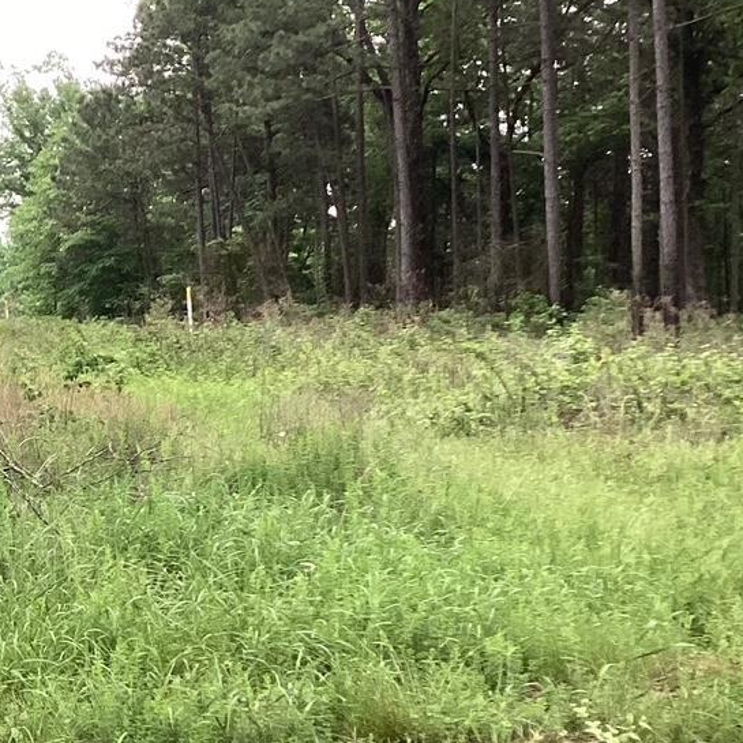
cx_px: -259
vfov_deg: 21.1
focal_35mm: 82
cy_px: 249
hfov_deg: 19.3
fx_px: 1991
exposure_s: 1/120
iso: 100
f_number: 2.4
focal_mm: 3.3
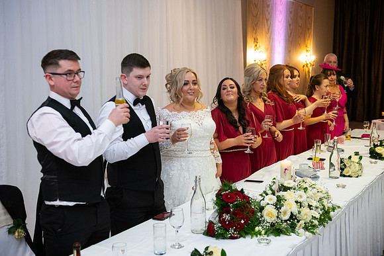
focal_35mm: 48
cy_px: 128
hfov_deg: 41.1
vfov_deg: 28.1
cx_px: 192
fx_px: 512
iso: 1250
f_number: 3.5
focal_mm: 48
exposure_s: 1/160
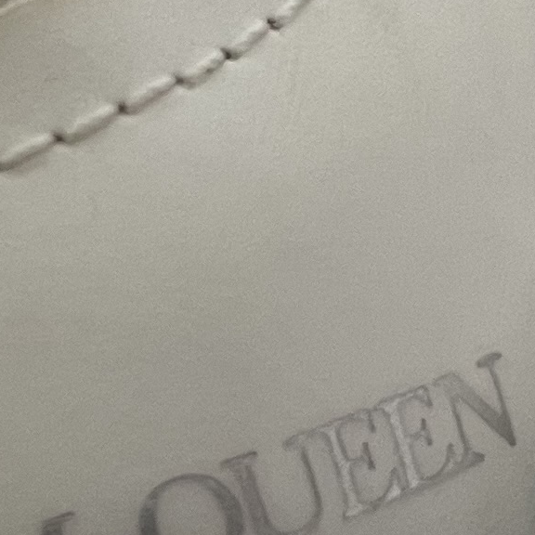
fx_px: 2815
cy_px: 56
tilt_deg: -53.0
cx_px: -307
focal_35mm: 161
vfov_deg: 10.8
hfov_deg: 10.4
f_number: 1.6
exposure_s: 1/60
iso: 160
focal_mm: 4.2
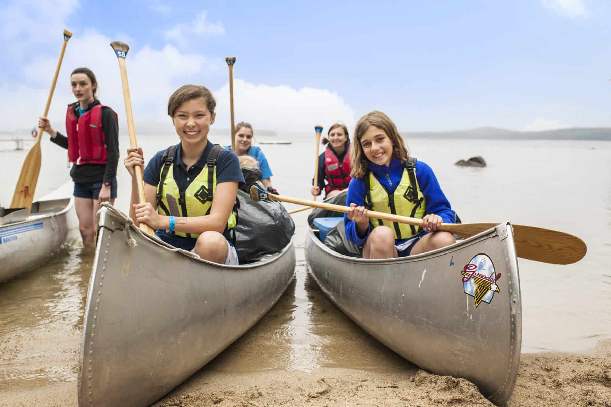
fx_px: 628
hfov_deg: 51.9
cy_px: 214
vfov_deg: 35.9
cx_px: 310
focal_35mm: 37
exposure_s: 1/1000
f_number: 5
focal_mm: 35
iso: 640
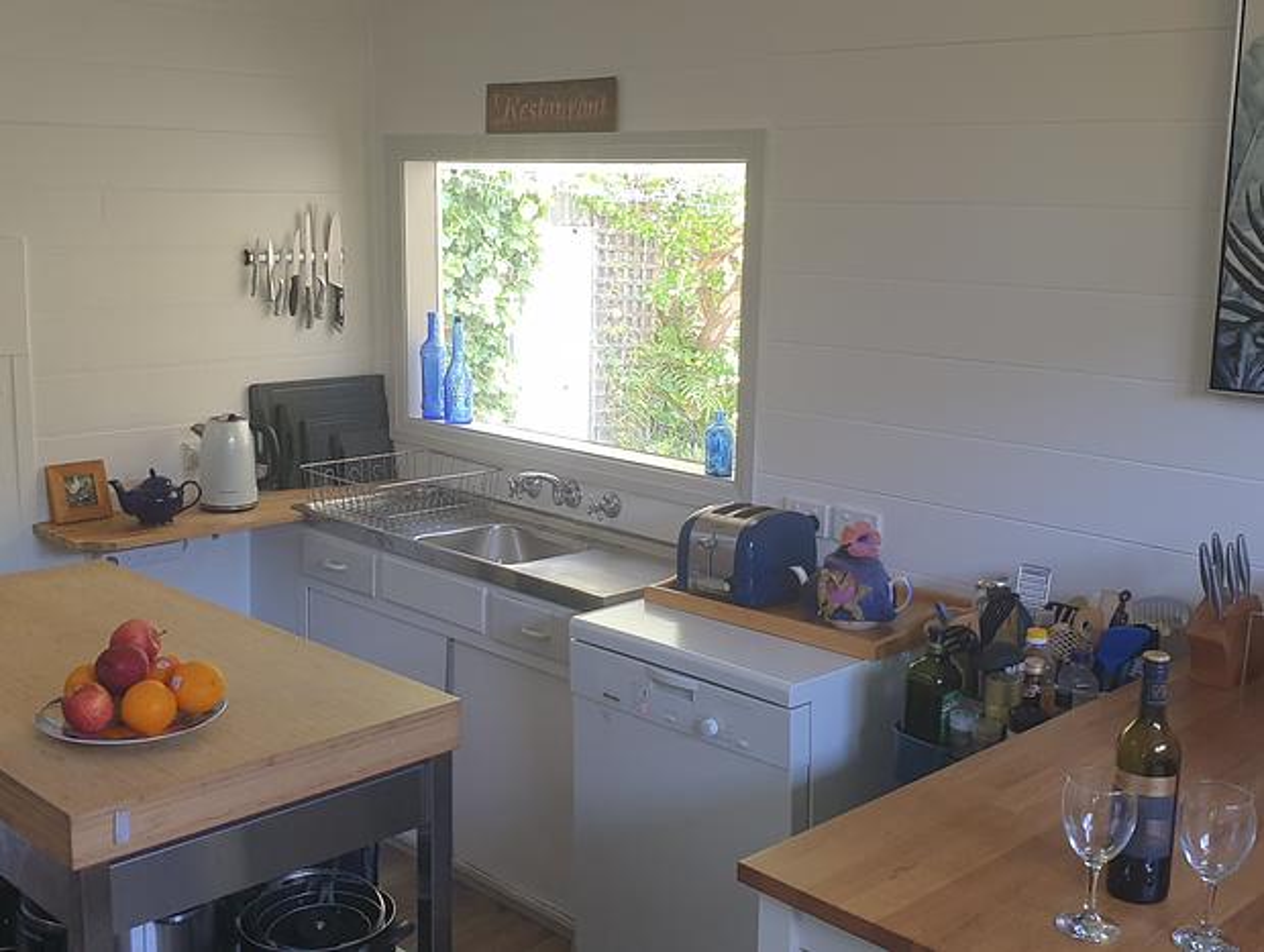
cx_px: 632
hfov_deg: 67.2
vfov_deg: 53.2
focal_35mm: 26
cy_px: 476
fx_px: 951
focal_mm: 4.3
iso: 125
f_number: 2.4
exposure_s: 1/50
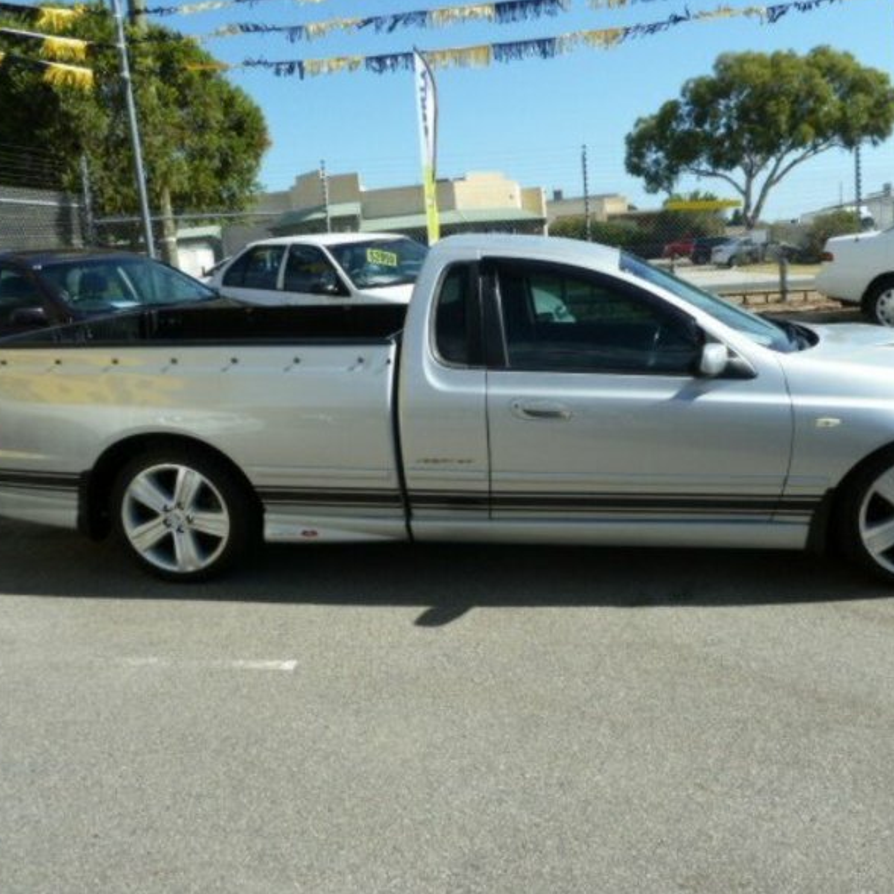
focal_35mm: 30
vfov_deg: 54.0
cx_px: 487
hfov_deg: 54.0
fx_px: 877
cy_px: 442
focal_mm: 4.1
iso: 80
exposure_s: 1/500
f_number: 4
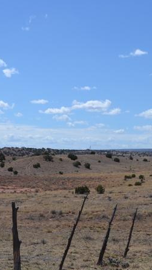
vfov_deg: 23.7
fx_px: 646
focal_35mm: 90
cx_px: 13
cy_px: 149
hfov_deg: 13.3
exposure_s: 1/320
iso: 100
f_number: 9
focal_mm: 32
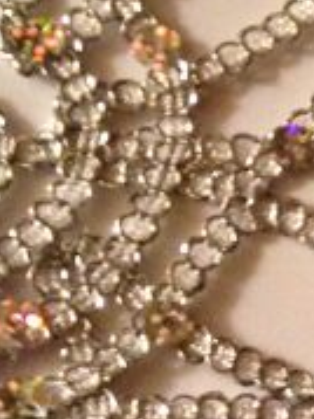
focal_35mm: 172
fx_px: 2083
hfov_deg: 8.0
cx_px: 740
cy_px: 336
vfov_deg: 11.5
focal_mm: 4.13
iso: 400
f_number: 2.4
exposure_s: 1/20
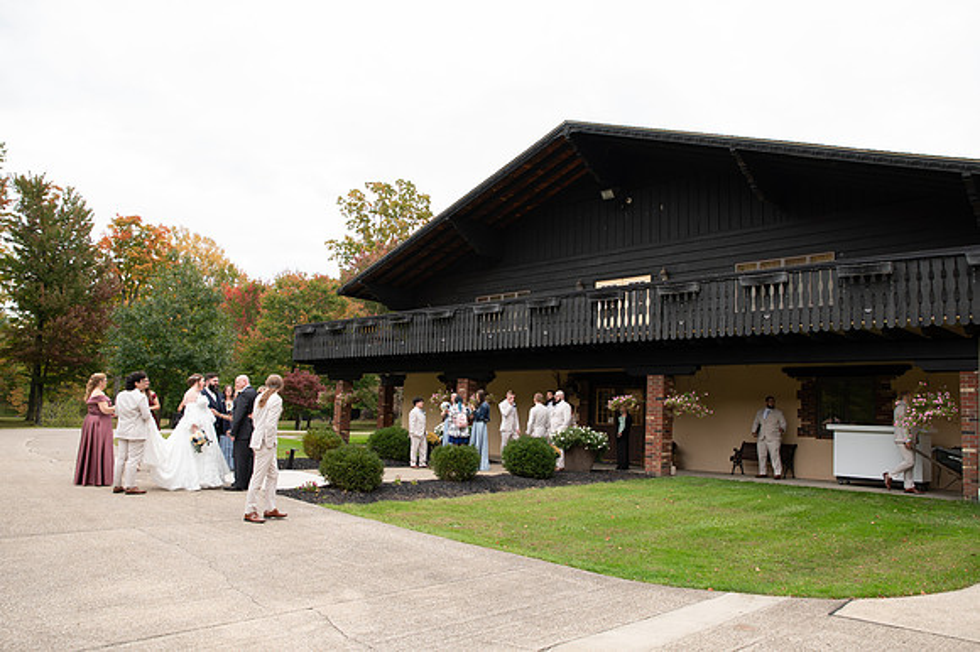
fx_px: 729
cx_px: 490
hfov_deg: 67.8
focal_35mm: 27
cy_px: 326
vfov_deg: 48.2
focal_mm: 24
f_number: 3.5
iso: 320
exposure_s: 1/320
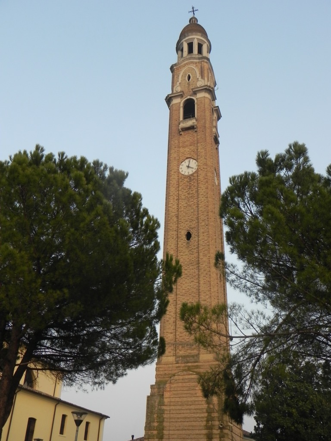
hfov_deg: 42.9
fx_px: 421
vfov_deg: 55.4
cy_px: 220
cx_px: 166
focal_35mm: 33
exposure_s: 1/374
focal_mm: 5.9
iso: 160
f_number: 2.8
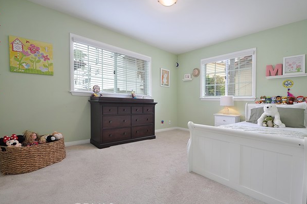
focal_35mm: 16
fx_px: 136
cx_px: 152
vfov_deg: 73.7
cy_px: 107
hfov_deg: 96.7
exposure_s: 1/6
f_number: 8
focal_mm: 10
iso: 200
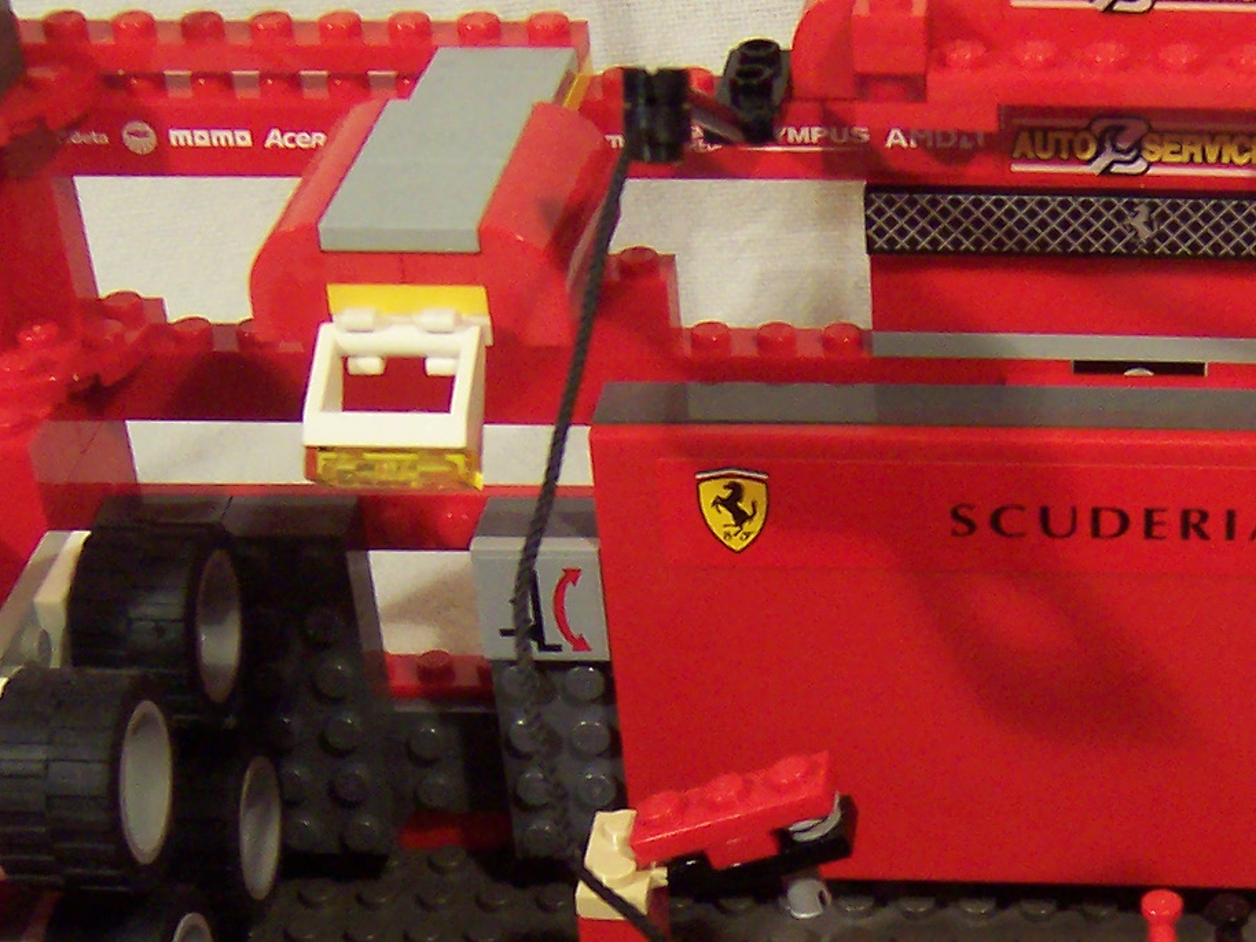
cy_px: 1001
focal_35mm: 80
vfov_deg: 17.9
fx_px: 2903
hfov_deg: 23.8
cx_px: 1113
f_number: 2.8
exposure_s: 1/30
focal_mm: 5.6
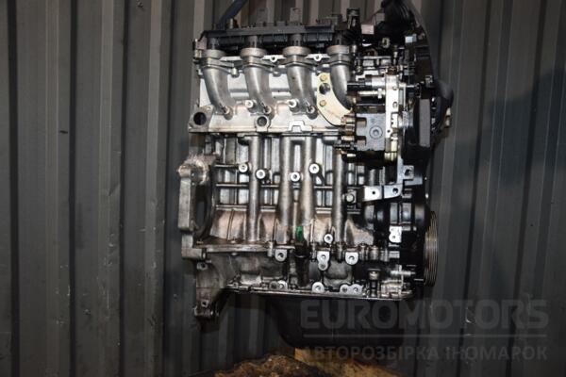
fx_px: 495
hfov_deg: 59.5
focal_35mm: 32
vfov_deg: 41.7
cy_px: 188
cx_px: 283
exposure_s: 1/60
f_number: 5
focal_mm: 21
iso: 800
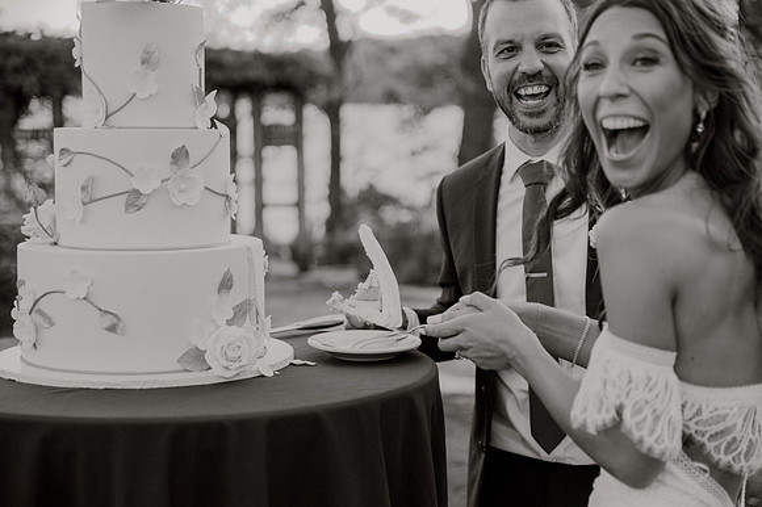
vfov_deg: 19.4
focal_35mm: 70
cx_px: 381
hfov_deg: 28.9
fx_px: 1481
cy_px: 254
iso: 640
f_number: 2.8
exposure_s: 1/1600
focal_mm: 70
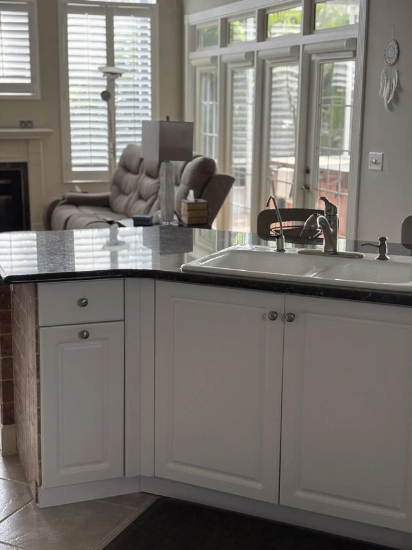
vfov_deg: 36.8
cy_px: 275
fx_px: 825
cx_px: 206
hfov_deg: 28.0
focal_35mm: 52
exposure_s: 1/104
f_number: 1.6
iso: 50
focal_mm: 5.96
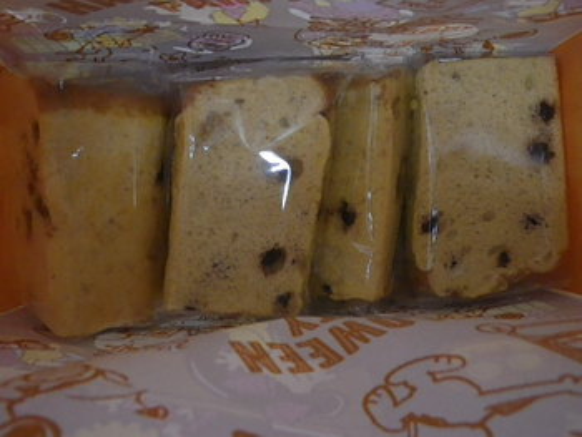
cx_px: 291
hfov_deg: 53.9
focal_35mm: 34
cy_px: 218
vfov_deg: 41.8
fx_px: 572
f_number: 3.8
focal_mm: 6.1
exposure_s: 1/30
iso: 800
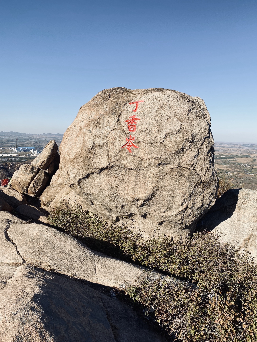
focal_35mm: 26
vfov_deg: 67.3
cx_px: 128
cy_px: 171
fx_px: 257
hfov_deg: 53.1
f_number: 1.8
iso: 32
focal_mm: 4.25
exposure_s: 1/2571
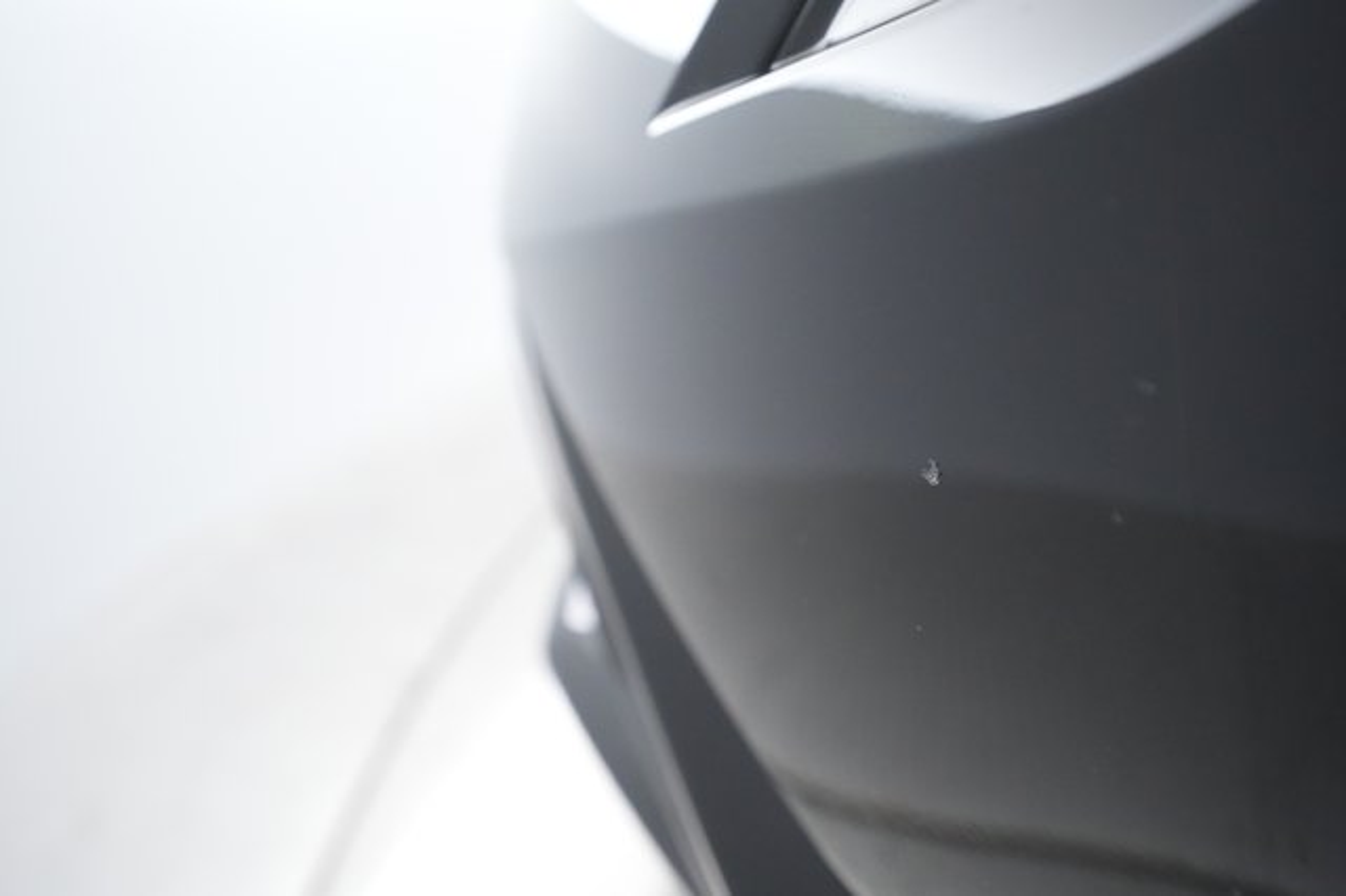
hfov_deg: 65.5
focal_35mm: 28
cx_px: 673
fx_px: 1046
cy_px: 448
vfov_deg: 46.4
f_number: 4.5
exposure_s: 1/100
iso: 8000
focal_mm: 28
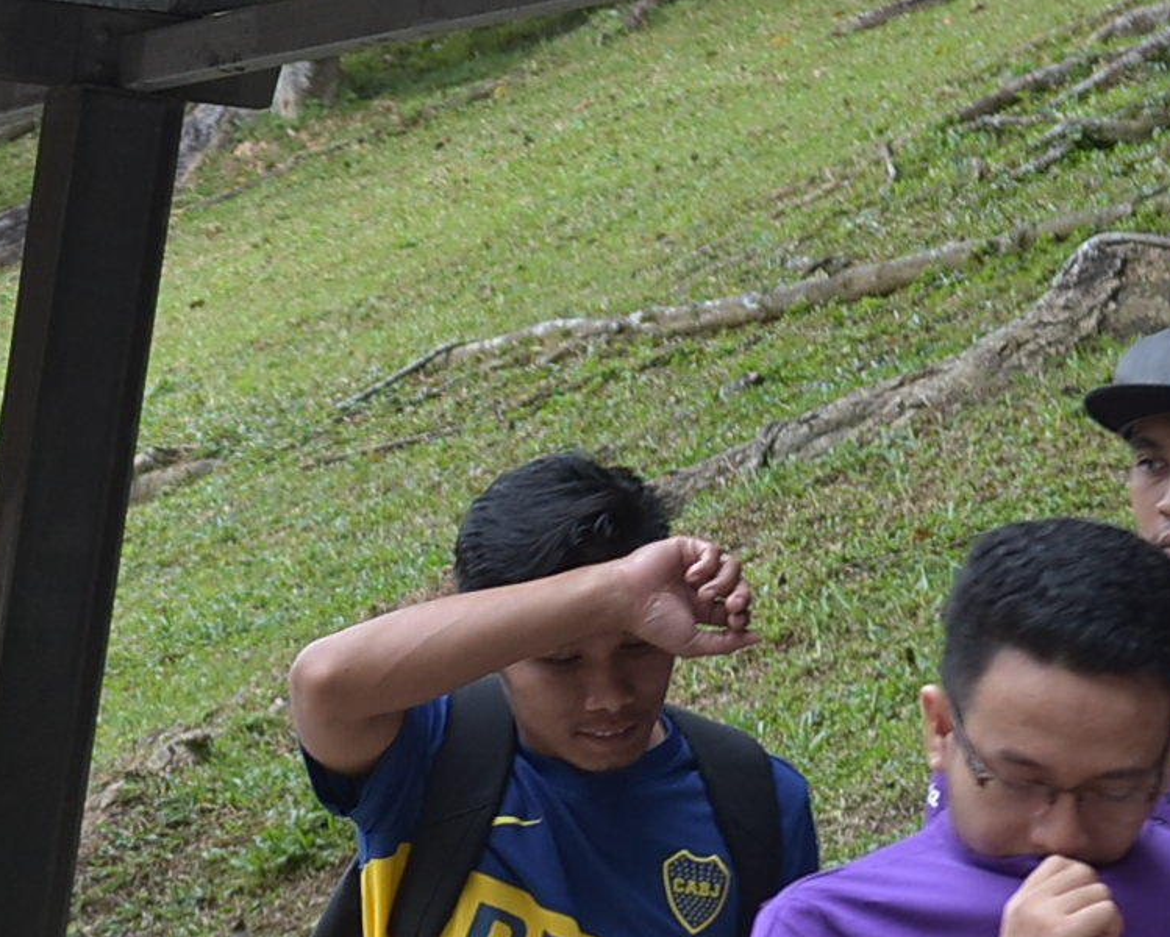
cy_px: 999
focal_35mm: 270
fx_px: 9354
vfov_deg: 5.7
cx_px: -545
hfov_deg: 7.1
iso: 200
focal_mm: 48
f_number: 4.5
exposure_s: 1/320
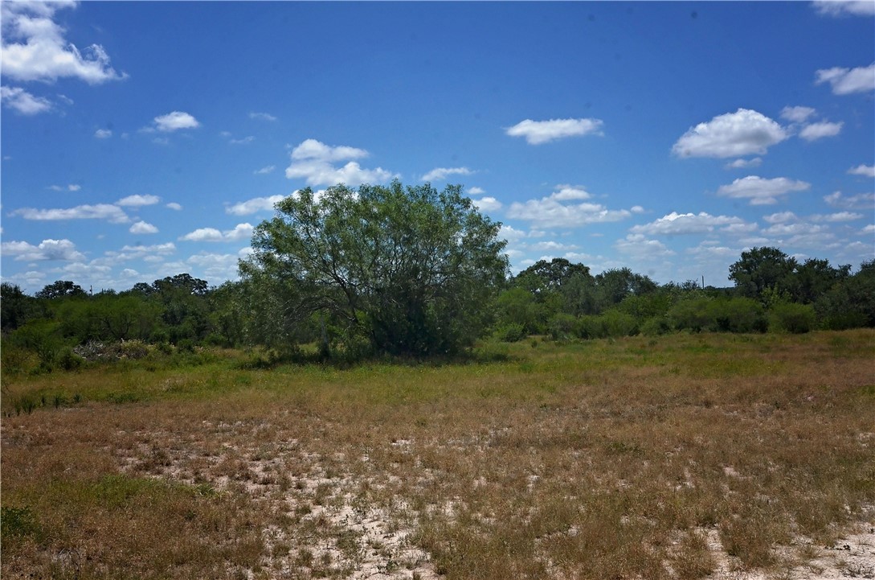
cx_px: 438
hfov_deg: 53.2
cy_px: 290
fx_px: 873
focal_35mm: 36
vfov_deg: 36.7
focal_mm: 24
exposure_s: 1/1250
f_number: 10
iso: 250
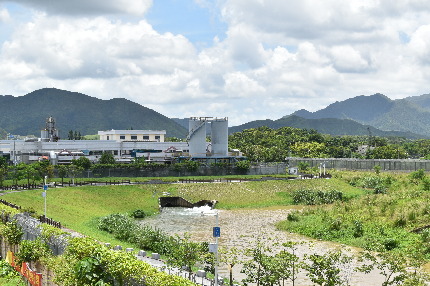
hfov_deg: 33.4
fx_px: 717
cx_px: 215
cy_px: 143
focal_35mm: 60
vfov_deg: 22.6
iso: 200
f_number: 10
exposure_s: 1/400
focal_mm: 40
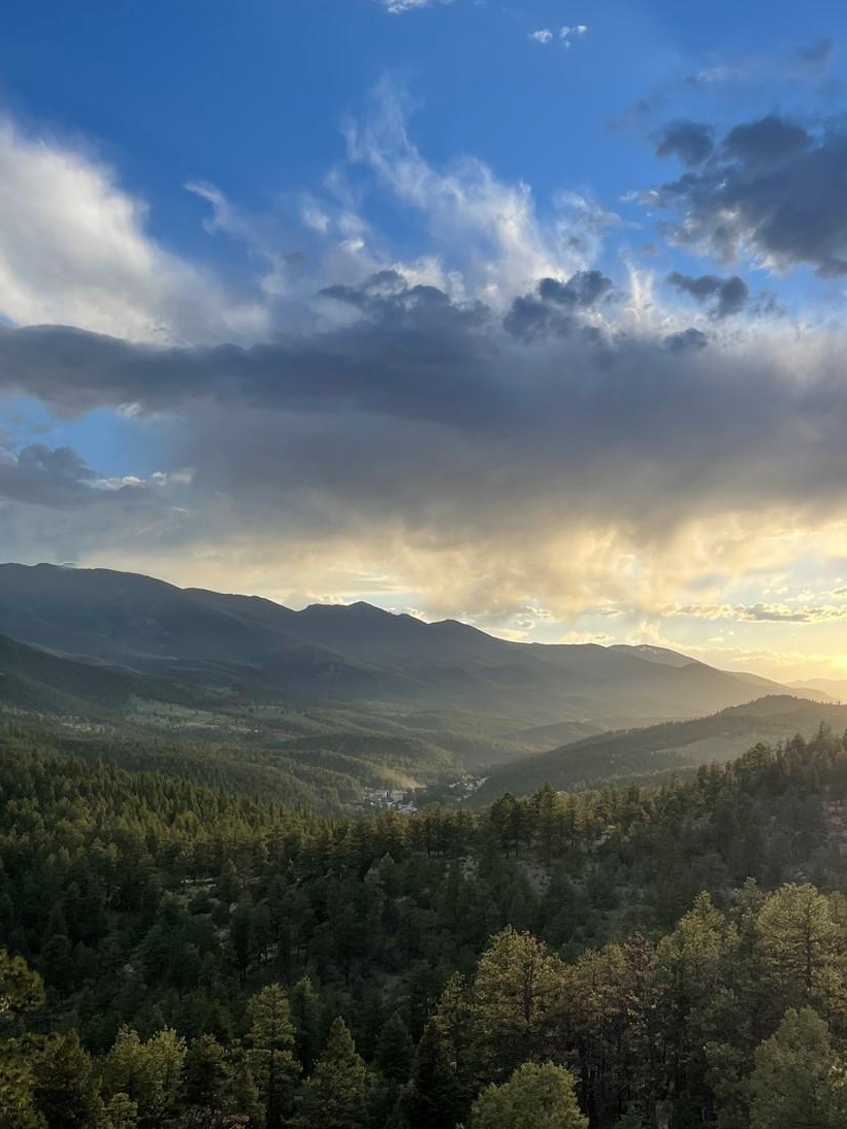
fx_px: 1240
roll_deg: -0.7
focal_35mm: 38
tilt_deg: +6.0
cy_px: 577
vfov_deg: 49.0
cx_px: 551
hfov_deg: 37.4
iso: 32
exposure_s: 1/963
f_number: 1.6
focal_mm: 4.2
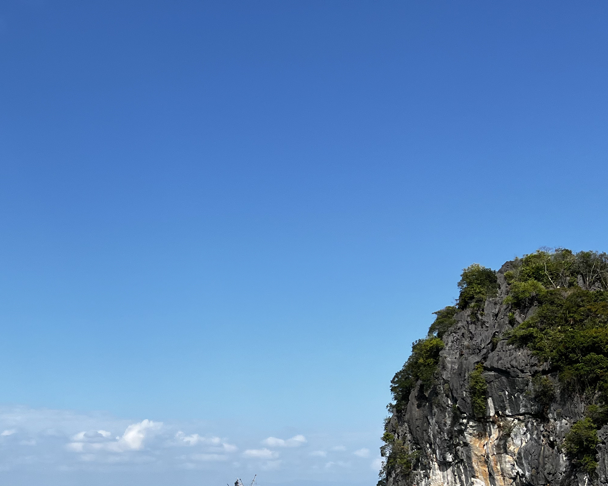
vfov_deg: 28.3
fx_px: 918
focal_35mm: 51
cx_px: 134
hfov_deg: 35.6
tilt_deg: +3.1
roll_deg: -0.1
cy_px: 458
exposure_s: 1/5319
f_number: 1.5
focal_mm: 5.7
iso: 50
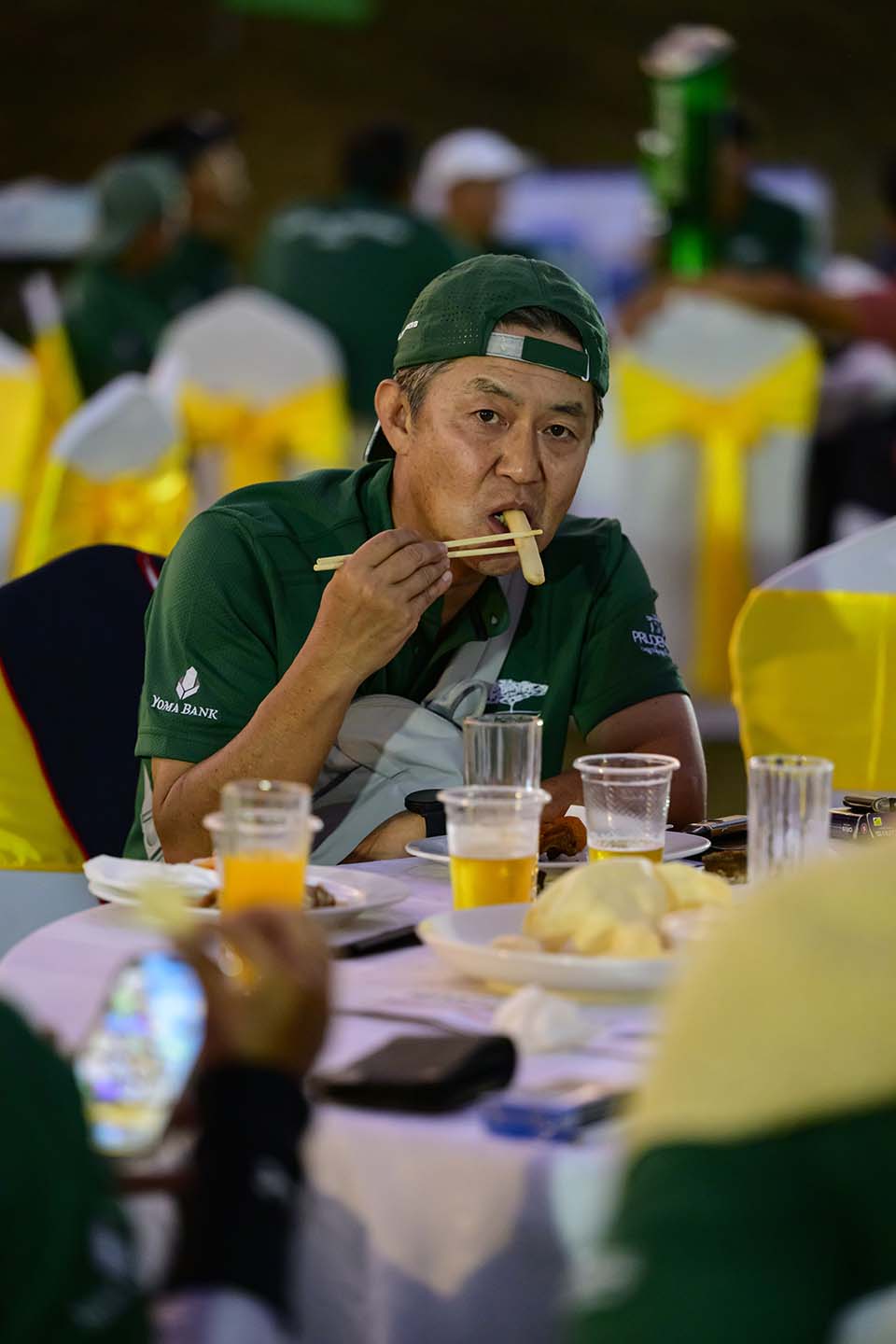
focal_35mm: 135
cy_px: 672
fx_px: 5040
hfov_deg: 10.2
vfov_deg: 15.2
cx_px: 448
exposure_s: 1/250
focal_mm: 135
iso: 5600
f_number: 2.8
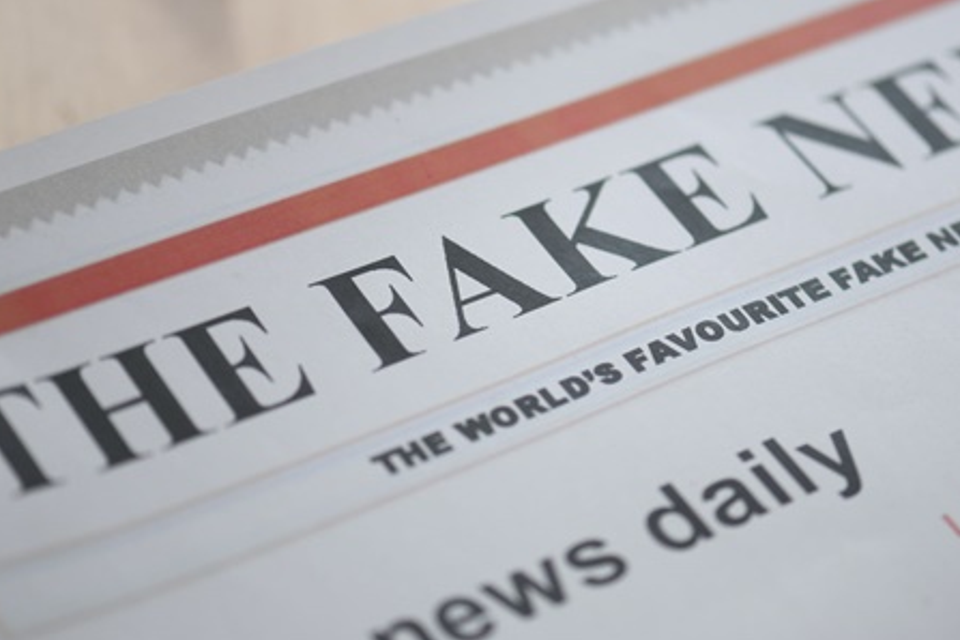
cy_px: 261
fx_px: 5013
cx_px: 565
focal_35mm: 188
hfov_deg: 10.9
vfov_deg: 7.3
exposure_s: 1/320
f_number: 3
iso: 200
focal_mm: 105
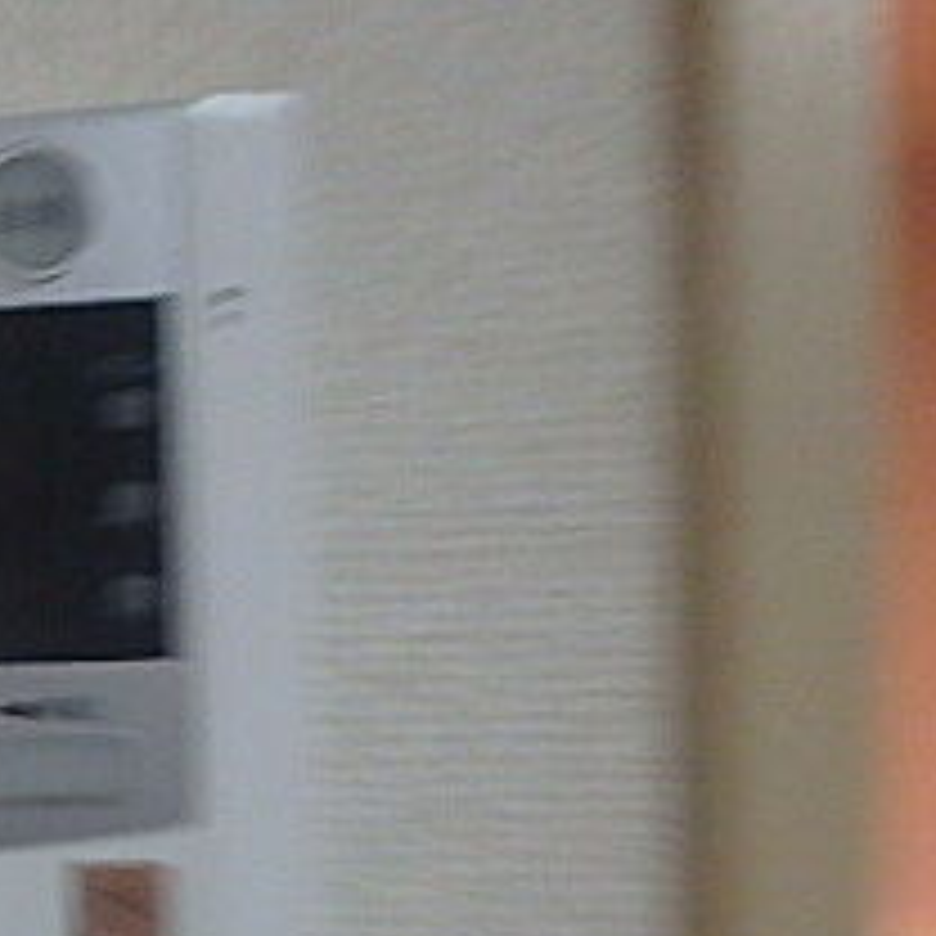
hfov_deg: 24.6
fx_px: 1744
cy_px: 783
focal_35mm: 57
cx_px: -396
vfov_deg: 29.2
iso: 800
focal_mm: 3.7
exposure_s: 1/25
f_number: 3.5
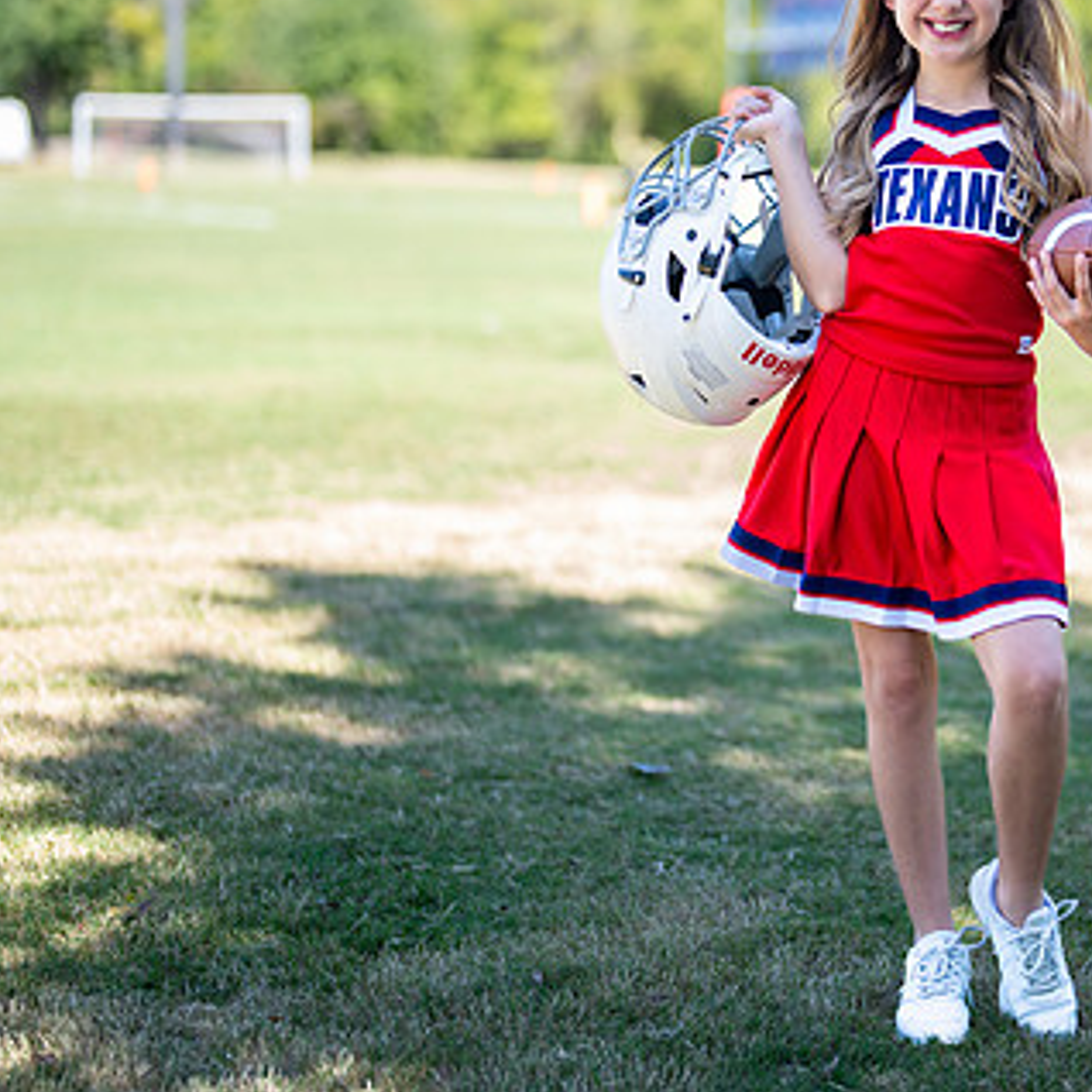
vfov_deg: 20.1
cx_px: 935
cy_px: 400
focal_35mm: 86
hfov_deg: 19.9
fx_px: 3069
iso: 100
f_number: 1.2
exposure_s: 1/1250
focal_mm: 50
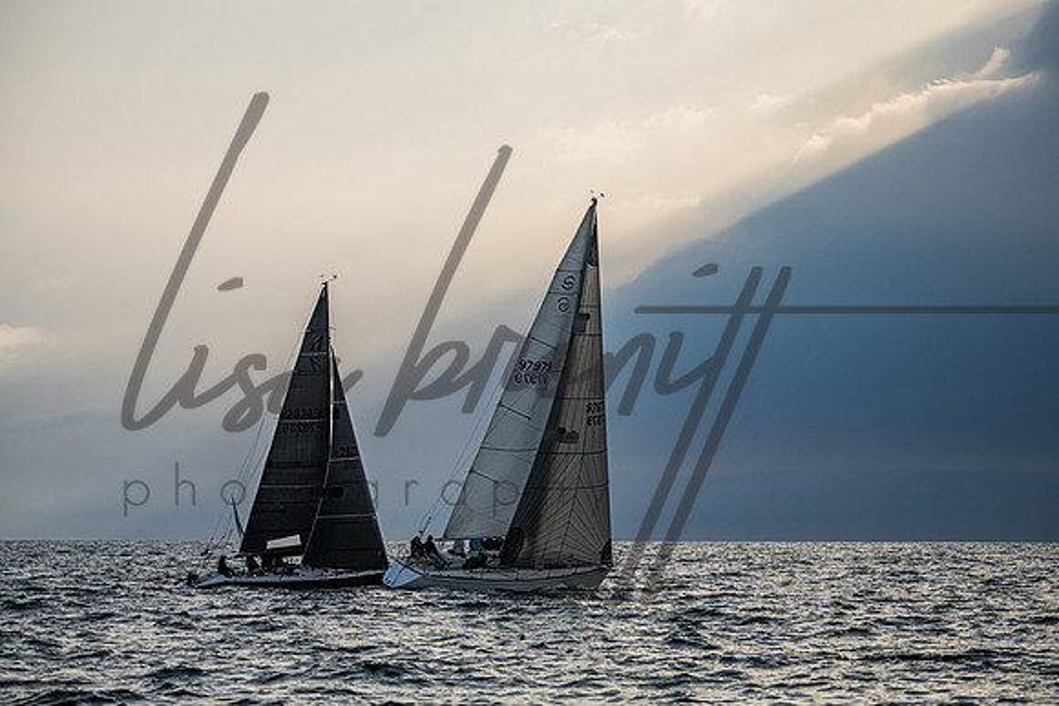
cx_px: 530
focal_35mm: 114
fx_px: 3353
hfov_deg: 17.9
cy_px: 353
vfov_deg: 12.0
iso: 400
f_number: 5.6
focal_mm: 110
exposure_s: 1/4000
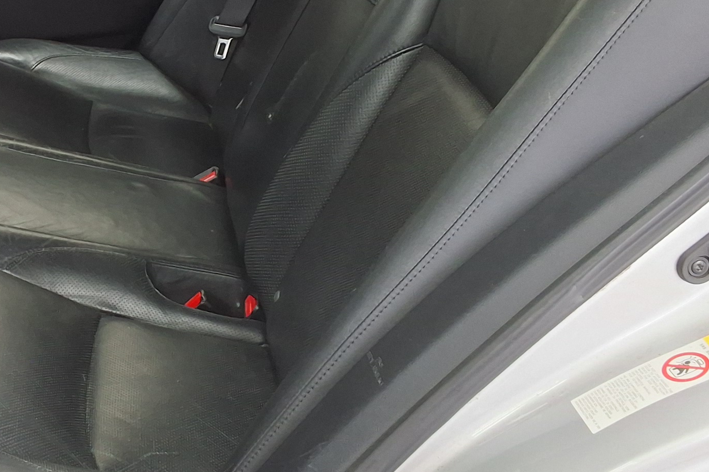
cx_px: 84
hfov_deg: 28.2
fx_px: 1359
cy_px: 143
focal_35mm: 69
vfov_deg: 19.6
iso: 80
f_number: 1.9
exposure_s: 1/40
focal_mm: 2.91
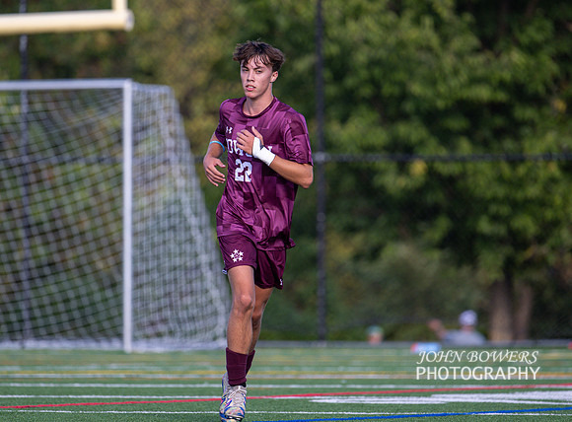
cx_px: 259
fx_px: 8191
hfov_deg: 4.0
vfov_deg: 3.0
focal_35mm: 499
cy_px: 184
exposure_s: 1/1600
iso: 560
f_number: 4.5
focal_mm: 400
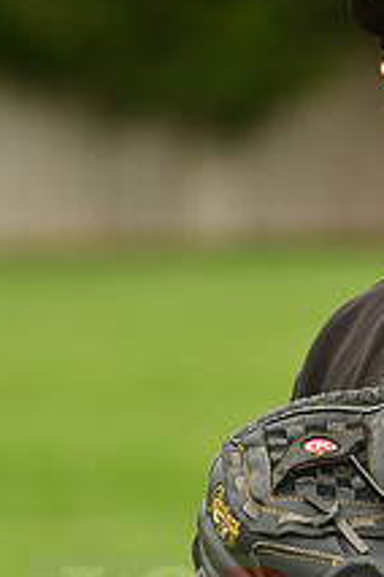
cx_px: 510
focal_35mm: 573
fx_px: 9167
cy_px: 593
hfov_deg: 2.4
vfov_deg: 3.6
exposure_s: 1/1000
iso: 320
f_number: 4
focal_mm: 140
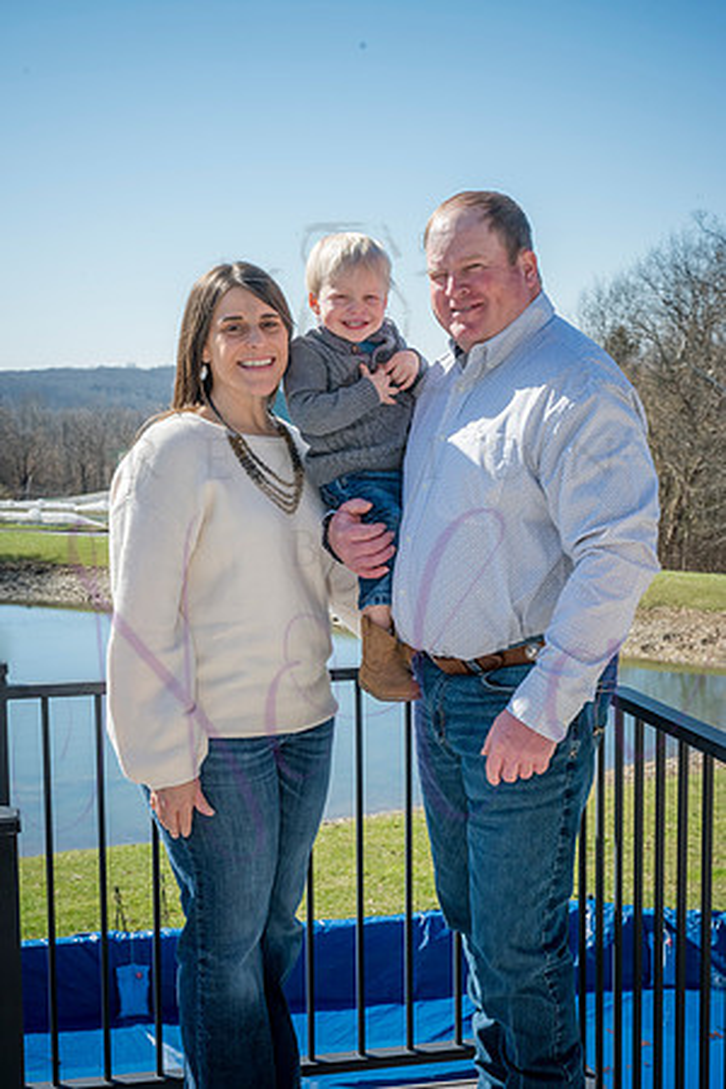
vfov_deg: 36.9
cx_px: 363
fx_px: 1633
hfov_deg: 25.1
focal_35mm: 54
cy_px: 544
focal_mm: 54
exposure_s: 1/320
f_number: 11
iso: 400
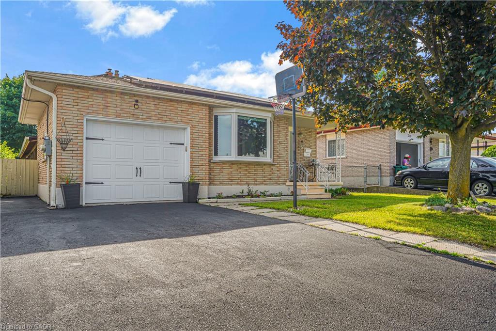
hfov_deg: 76.1
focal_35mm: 23
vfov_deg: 55.1
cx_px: 248
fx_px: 317
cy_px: 166
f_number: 6.3
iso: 50
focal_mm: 23
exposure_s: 1/80
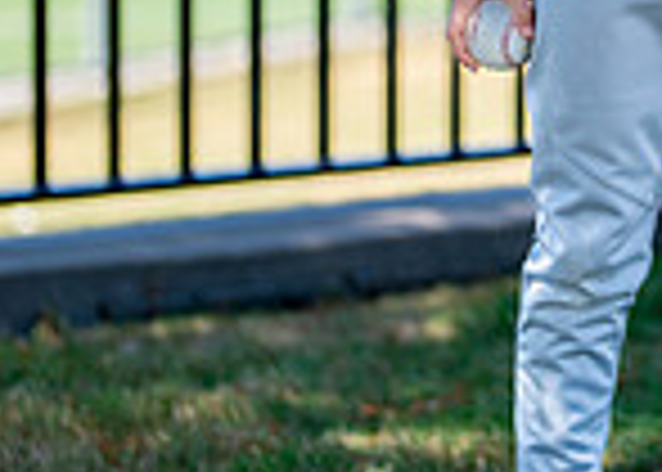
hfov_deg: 8.5
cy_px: -174
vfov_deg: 6.1
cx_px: 775
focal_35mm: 235
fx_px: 4418
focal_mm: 50
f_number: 1.2
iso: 100
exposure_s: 1/1600
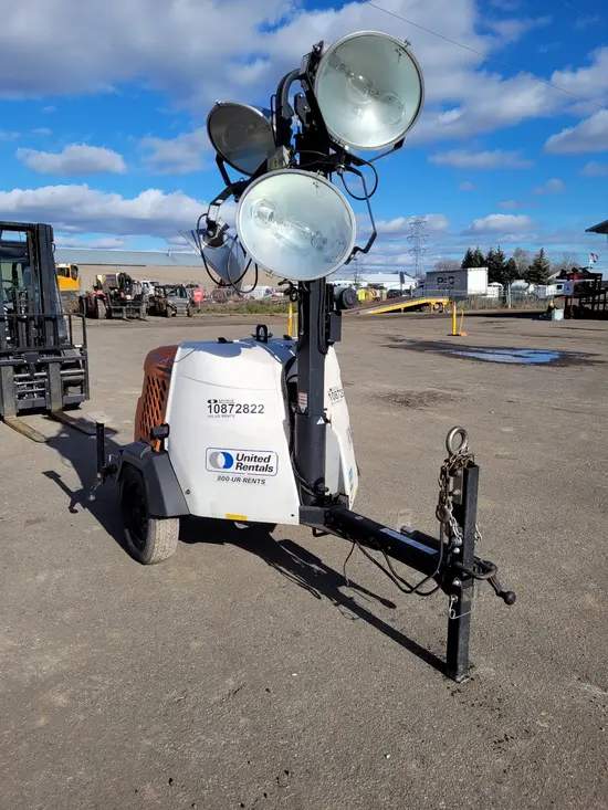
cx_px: 304
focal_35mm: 26
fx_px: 609
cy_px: 405
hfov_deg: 53.1
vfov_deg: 67.3
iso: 40
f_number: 1.8
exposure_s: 1/3798
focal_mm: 5.4
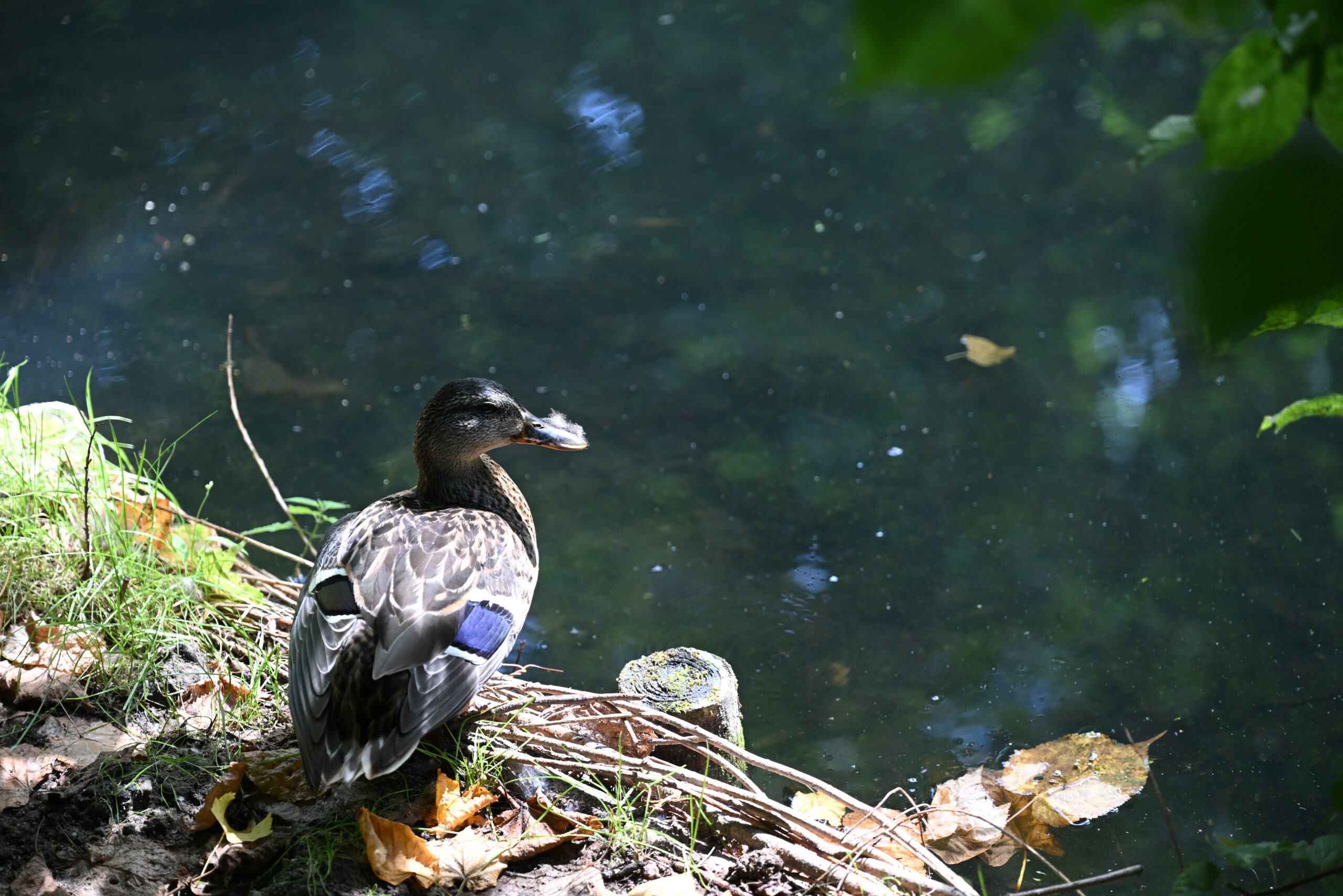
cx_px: 672
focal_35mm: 120
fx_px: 4477
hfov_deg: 17.1
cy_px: 448
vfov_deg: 11.4
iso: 500
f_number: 4
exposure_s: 1/125
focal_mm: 120
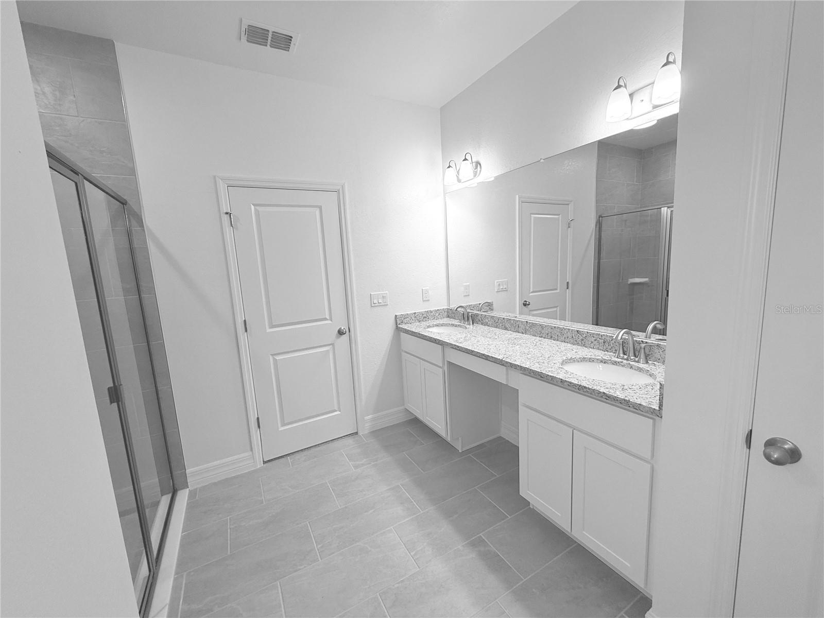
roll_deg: +3.4
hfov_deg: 102.1
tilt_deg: -7.3
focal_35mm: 14
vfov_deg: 85.7
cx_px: 412
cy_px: 309
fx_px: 333
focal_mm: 2.22
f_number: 2.2
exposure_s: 1/120
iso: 125
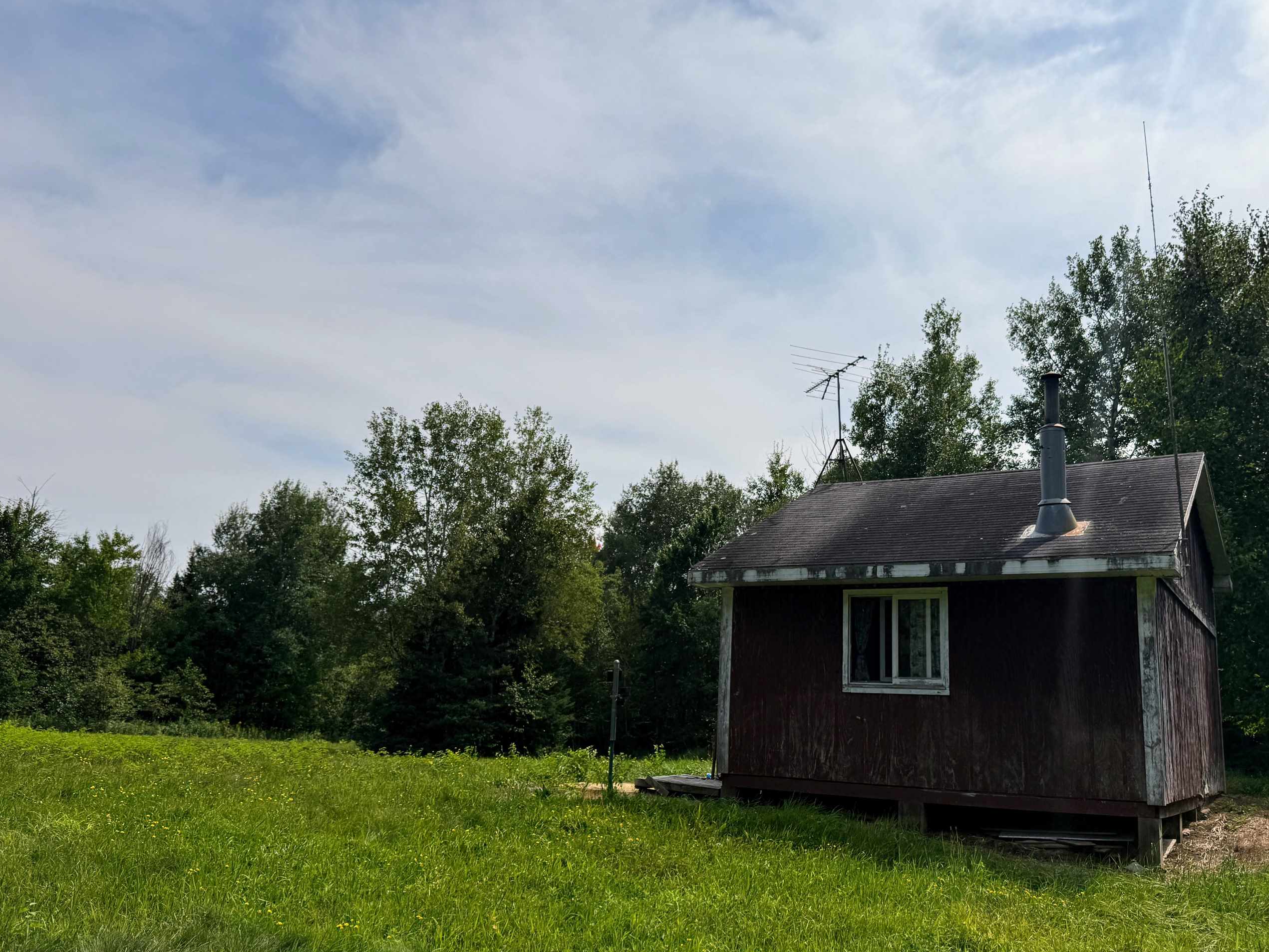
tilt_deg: +12.3
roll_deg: -2.2
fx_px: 1063
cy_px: 518
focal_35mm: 29
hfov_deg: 61.6
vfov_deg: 48.2
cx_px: 679
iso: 80
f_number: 1.78
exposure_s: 1/10309
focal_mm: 6.76
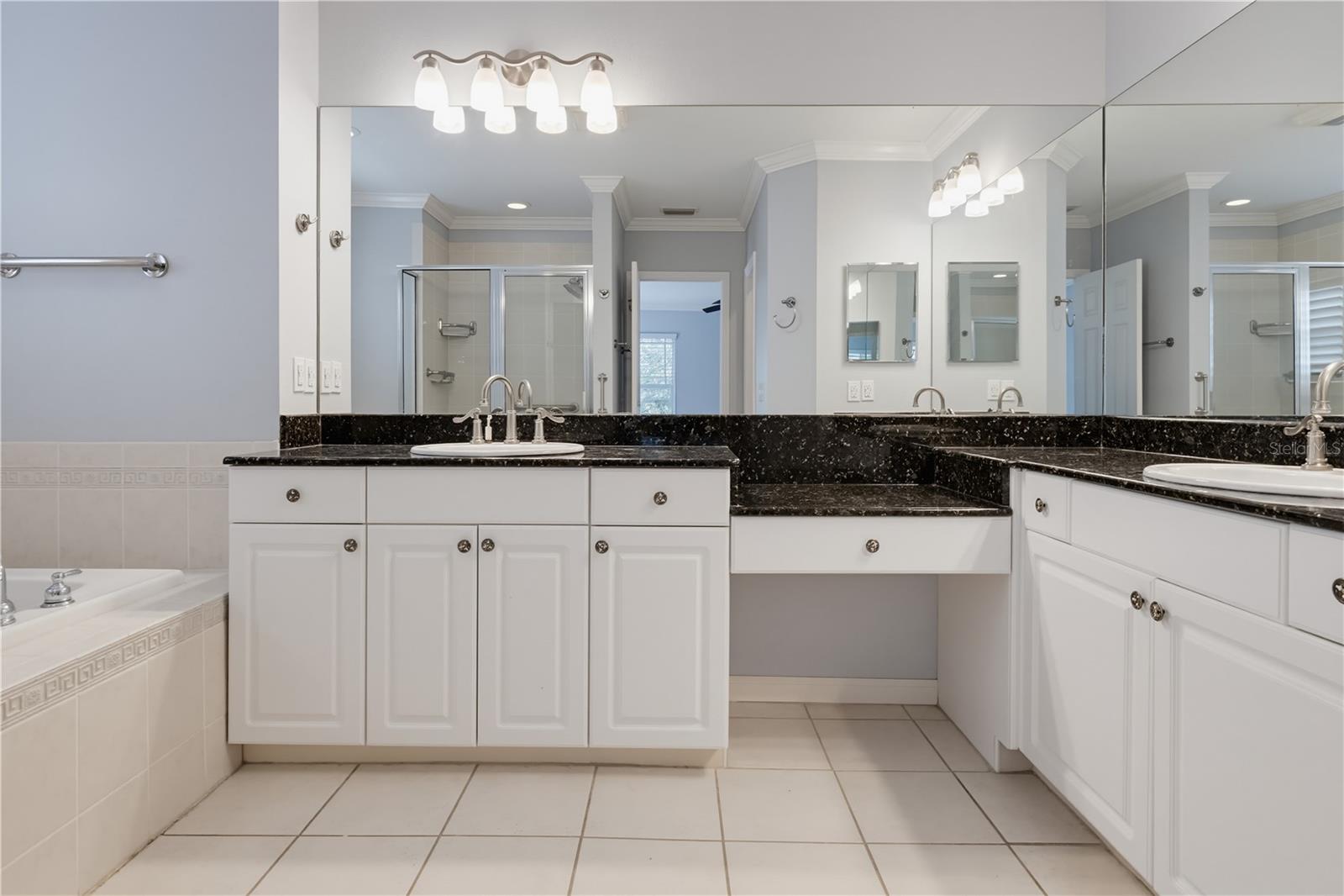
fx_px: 709
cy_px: 448
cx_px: 672
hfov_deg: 86.9
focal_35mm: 19
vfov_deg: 64.5
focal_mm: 19
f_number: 11
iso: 2000
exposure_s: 1/80
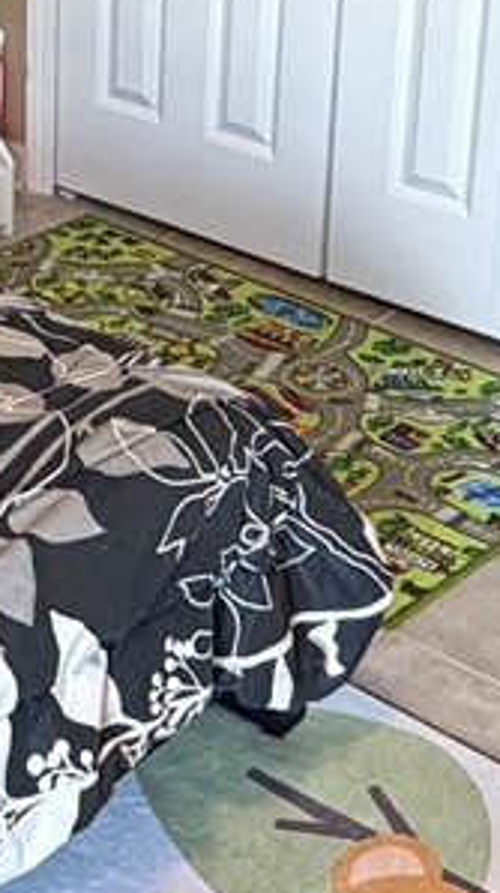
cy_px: 75
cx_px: -36
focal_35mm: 82
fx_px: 1938
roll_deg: +0.7
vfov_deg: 25.1
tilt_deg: -20.3
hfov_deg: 14.4
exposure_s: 1/60
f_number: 2.2
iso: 320
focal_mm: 2.22
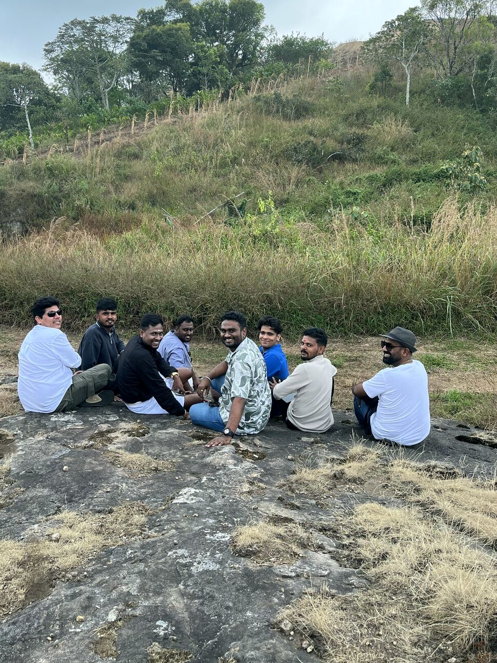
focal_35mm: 32
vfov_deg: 56.4
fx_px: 613
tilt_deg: -12.6
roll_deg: -1.7
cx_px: 234
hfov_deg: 44.1
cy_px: 268
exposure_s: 1/467
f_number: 1.6
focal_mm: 5.1
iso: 50
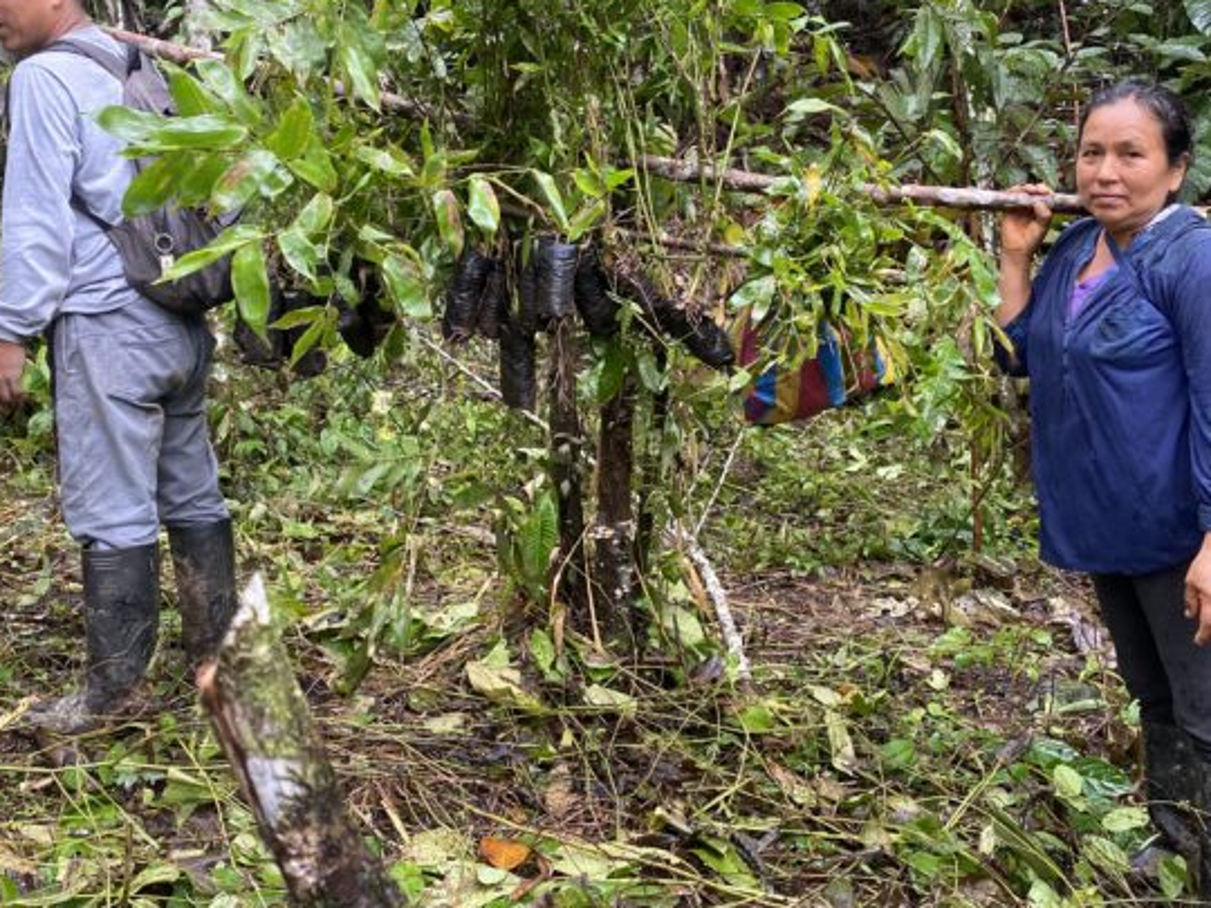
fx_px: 1294
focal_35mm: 37
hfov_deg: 50.1
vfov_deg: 38.5
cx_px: 612
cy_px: 370
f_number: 1.8
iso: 125
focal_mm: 4.25
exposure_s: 1/107
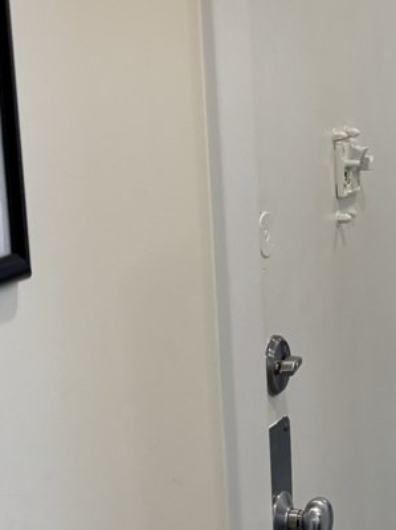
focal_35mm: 104
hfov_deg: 13.1
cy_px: 254
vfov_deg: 18.9
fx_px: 1590
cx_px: 671
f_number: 1.6
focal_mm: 5.96
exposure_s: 1/121
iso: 100
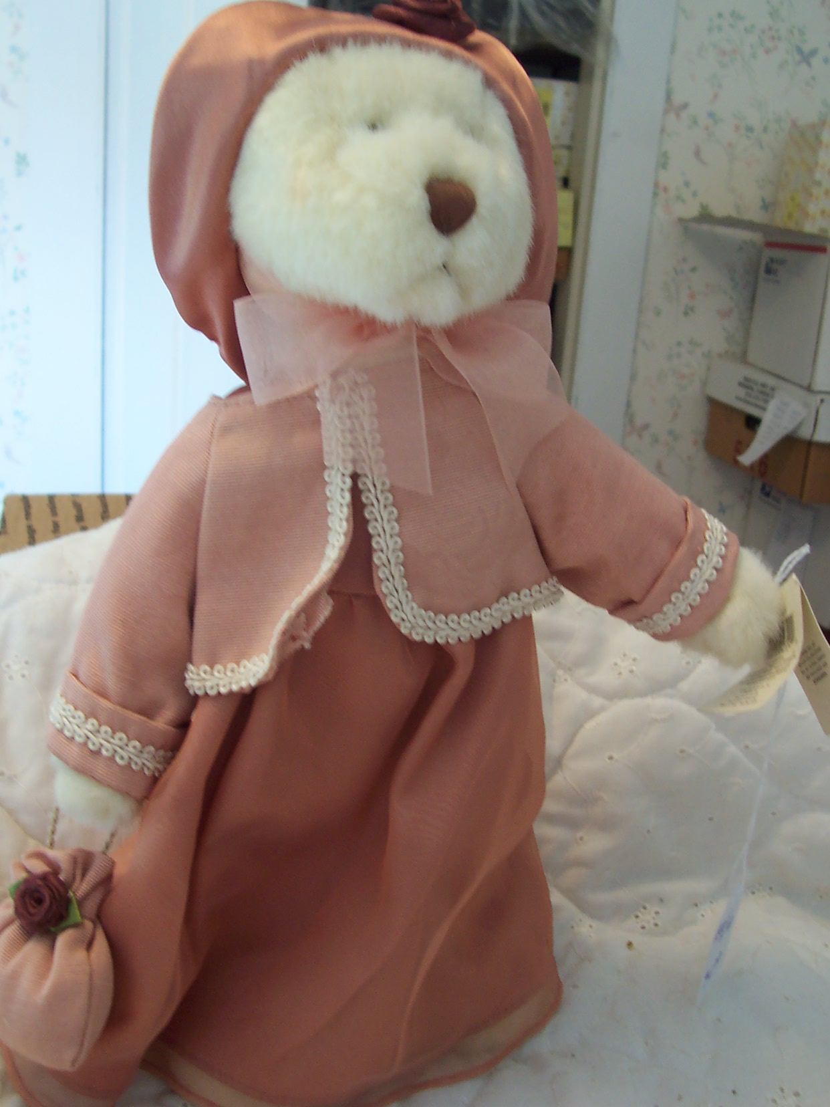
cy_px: 554
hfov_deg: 38.7
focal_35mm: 37
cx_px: 415
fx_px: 1183
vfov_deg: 50.1
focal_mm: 5.6
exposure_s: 1/30
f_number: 2.8
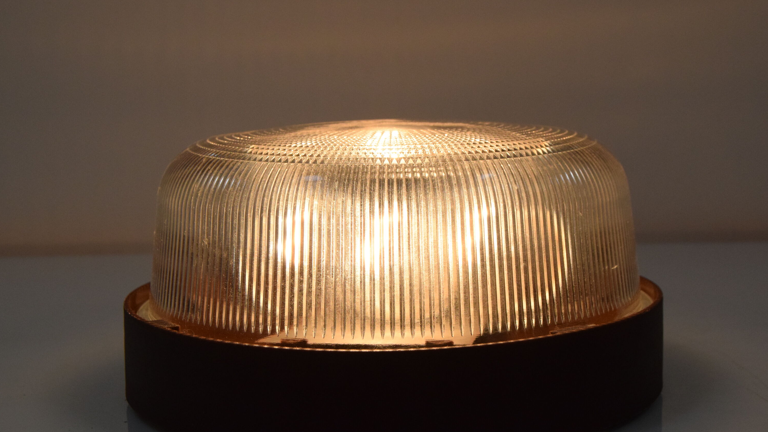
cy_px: 243
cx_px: 384
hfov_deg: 34.9
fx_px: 1222
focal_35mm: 60
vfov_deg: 20.0
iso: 1600
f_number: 11
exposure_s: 1/500
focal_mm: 38
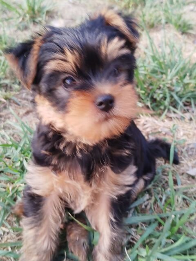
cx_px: 98
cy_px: 130
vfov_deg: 39.7
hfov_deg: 30.3
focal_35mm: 48
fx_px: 362
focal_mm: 5.31
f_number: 1.7
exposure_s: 1/33
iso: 125
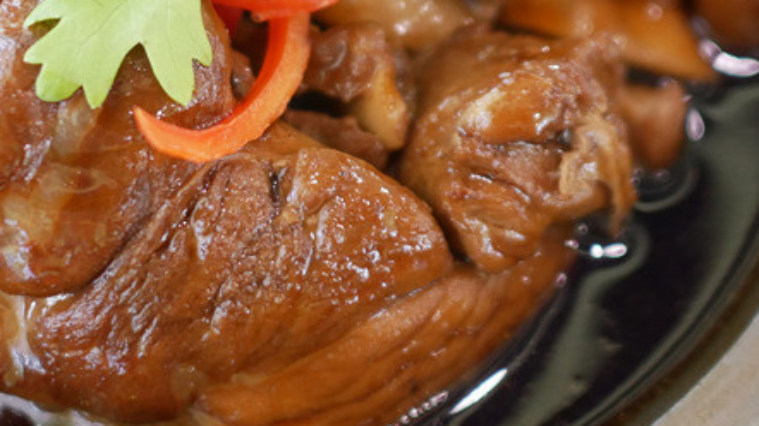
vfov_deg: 16.1
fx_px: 1488
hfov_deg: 28.4
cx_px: 247
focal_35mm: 74
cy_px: 31
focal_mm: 15
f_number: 1.7
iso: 400
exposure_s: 1/60
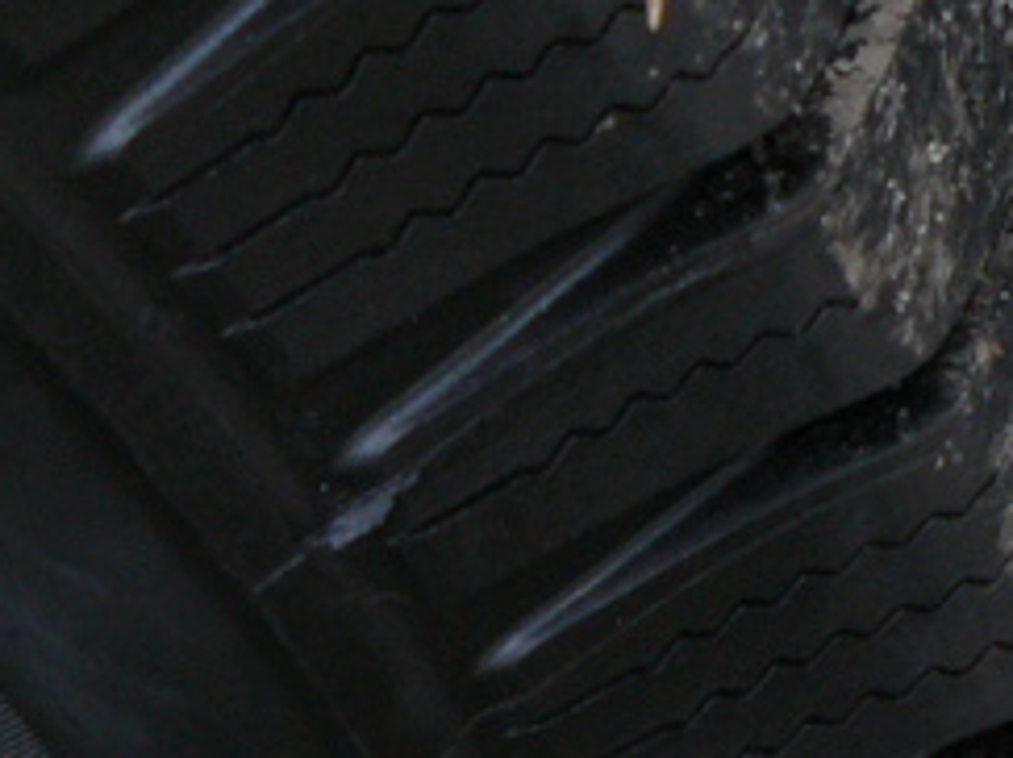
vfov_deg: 4.2
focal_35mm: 353
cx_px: 1213
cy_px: 342
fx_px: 10325
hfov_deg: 5.6
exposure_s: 1/30
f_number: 3.2
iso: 100
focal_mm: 14.9
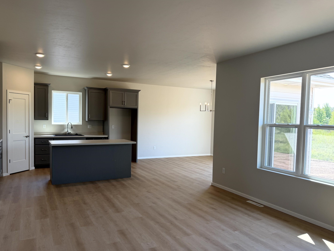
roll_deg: -2.0
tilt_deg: -2.1
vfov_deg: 53.0
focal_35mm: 26
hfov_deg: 67.3
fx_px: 251
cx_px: 160
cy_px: 133
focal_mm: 6.76
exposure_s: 1/243
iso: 80
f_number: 1.78
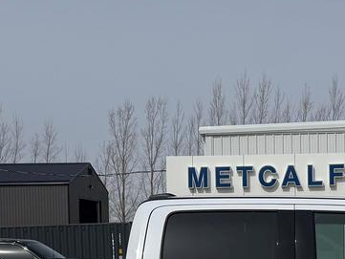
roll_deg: +0.5
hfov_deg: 22.8
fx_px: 847
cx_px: 252
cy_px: 263
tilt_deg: -1.7
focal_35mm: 85
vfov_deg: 17.0
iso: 64
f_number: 1.78
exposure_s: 1/14286
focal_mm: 6.76
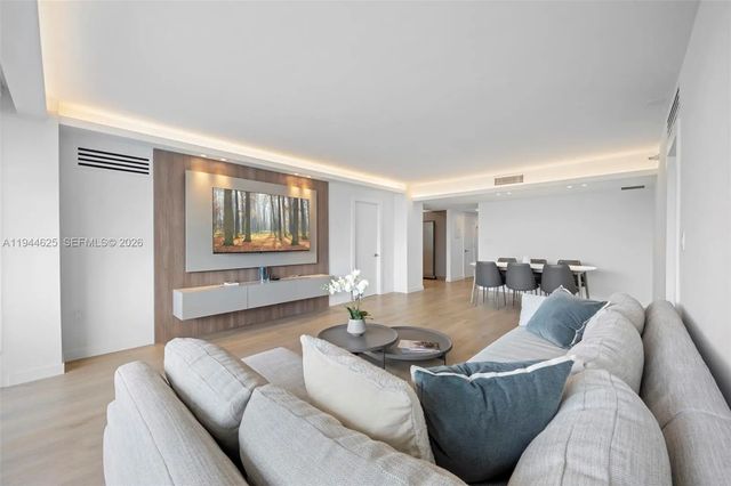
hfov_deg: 104.3
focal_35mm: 14
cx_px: 366
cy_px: 243
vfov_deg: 81.1
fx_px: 284
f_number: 9
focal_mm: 14
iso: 100
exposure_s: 1/8
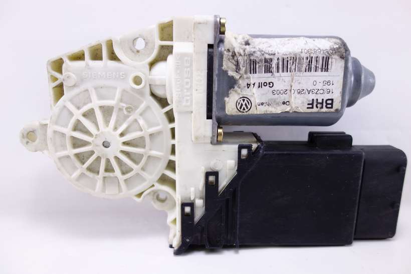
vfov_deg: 46.4
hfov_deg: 65.5
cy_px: 137
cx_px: 206
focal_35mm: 28
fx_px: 320
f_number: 1.8
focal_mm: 10.4
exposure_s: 1/100
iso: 125
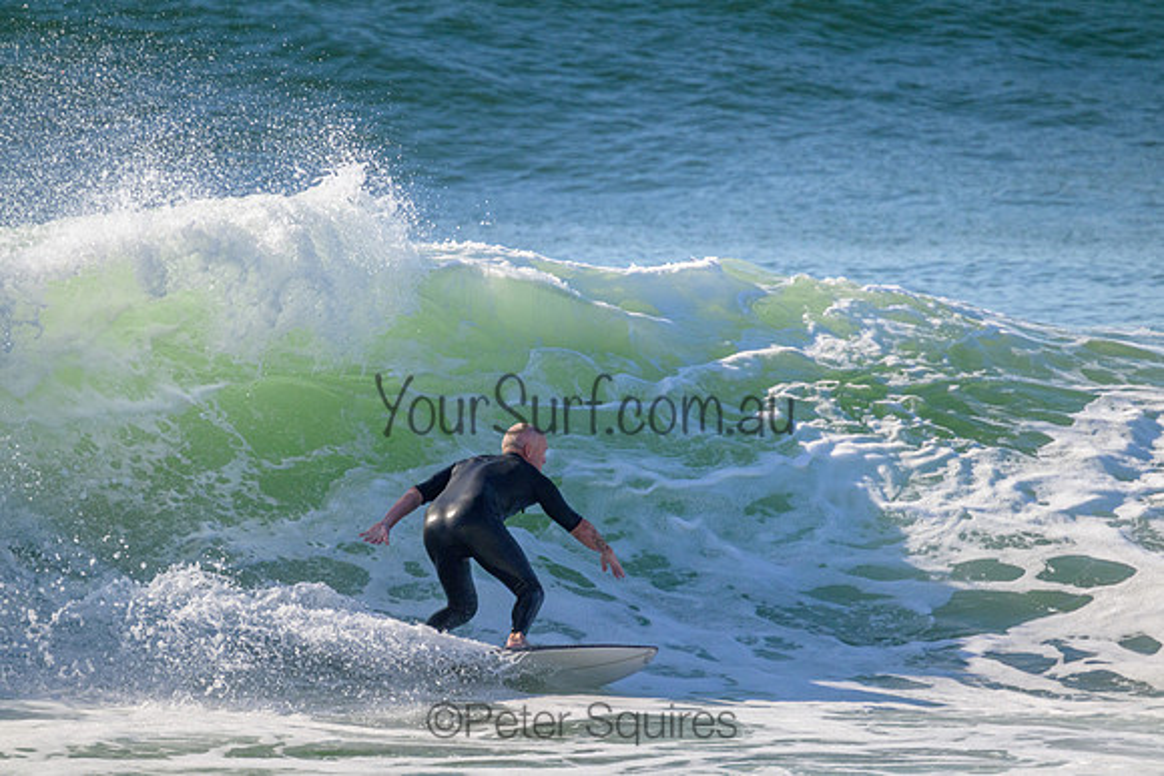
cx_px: 582
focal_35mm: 800
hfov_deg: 2.6
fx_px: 25872
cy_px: 388
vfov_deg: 1.7
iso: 1100
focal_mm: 800
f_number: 11
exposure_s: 1/2000
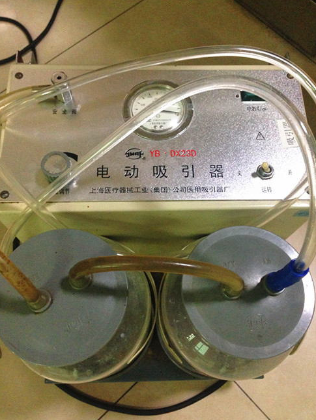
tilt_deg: -67.3
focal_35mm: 34
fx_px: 414
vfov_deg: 53.9
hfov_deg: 41.8
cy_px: 207
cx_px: 157
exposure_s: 1/20
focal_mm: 4.12
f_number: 2.4
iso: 320
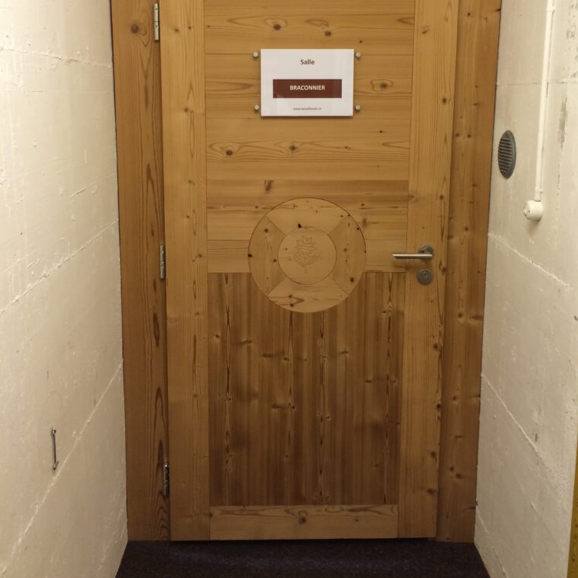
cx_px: 291
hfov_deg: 46.0
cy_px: 196
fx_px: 680
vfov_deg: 45.4
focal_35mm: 36
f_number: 2.2
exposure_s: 1/33
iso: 125
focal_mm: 4.12
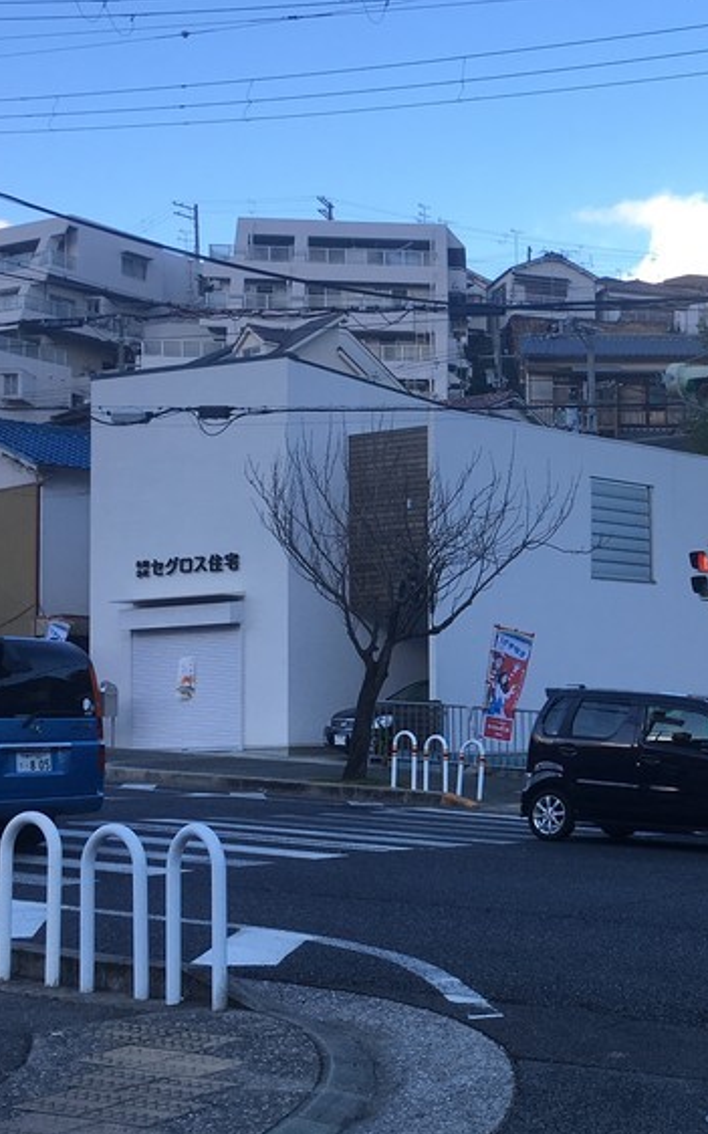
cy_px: 632
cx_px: 762
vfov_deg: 36.2
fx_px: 1730
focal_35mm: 56
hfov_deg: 22.0
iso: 25
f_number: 2.2
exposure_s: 1/427
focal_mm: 4.15
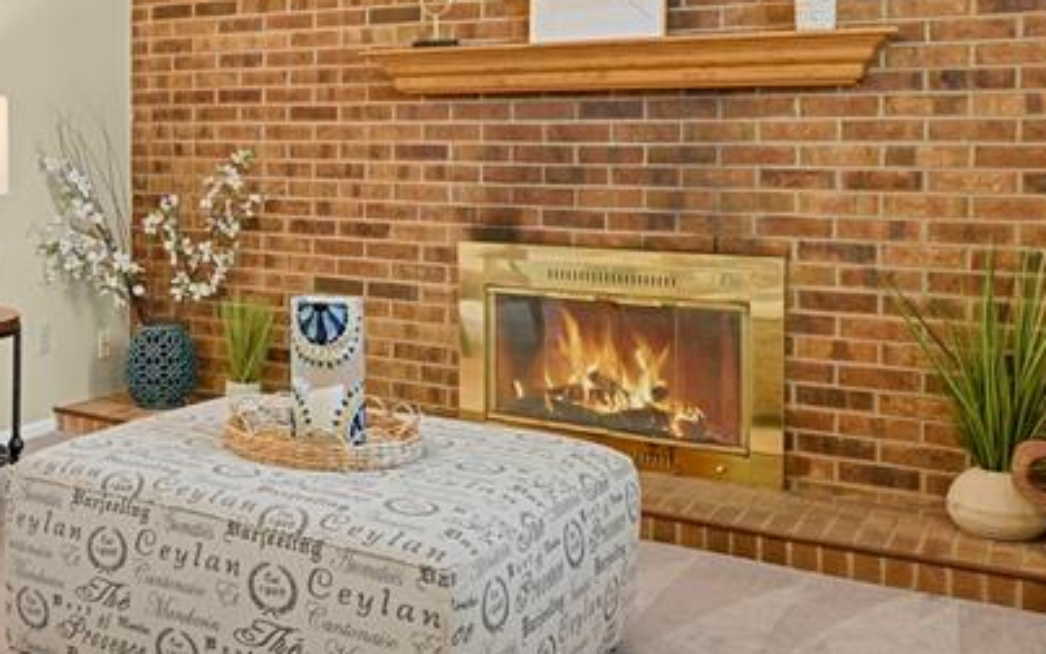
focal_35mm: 44
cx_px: 5
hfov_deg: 39.9
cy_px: 143
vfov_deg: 28.7
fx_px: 1254
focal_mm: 17
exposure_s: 6
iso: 250
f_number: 8
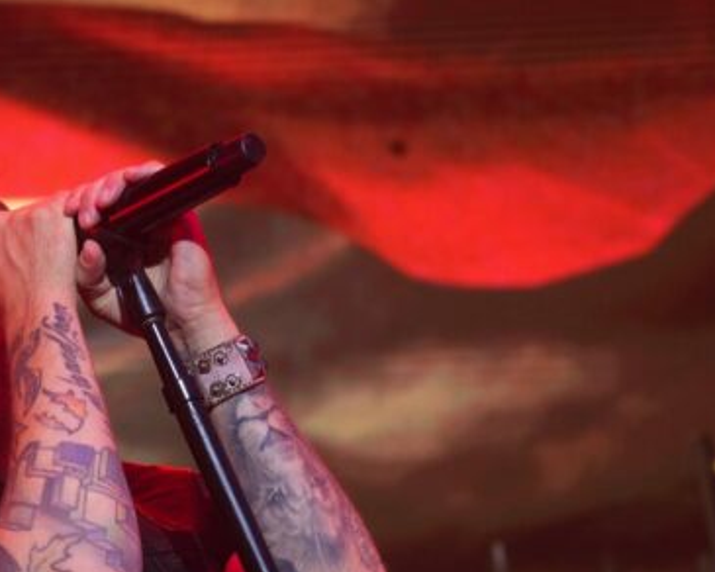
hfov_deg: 8.8
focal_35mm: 219
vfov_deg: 7.1
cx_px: 78
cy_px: 392
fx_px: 4634
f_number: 5
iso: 1250
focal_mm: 74
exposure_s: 1/160
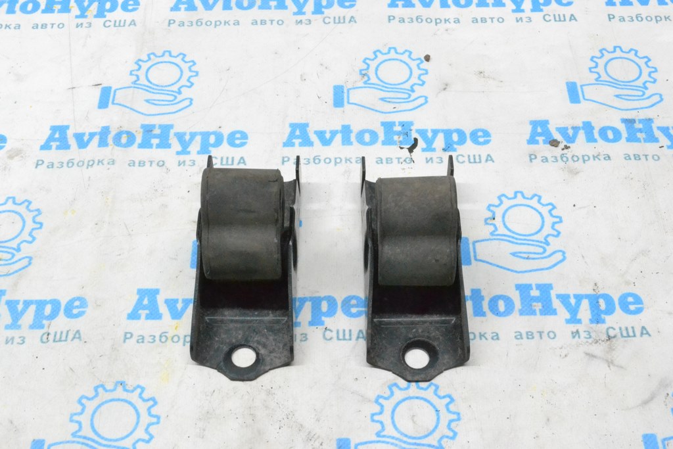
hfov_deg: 36.9
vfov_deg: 25.1
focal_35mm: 54
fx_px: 1010
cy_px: 224
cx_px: 336
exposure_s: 1/50
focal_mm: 36
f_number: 18
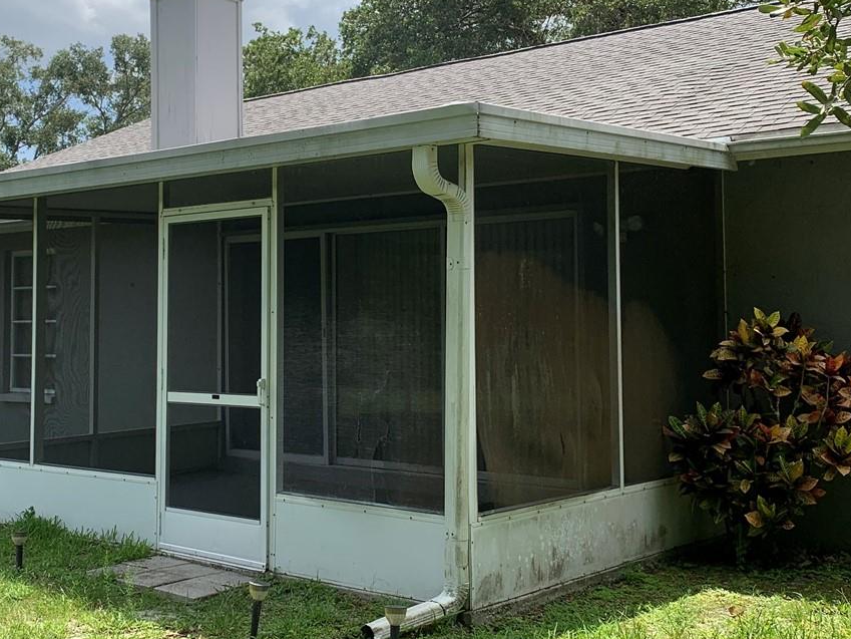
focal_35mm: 49
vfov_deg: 29.7
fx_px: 1205
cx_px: 305
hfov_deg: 38.6
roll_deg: -0.7
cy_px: 289
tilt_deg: +2.3
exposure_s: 1/2033
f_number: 1.8
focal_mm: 4.25
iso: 25
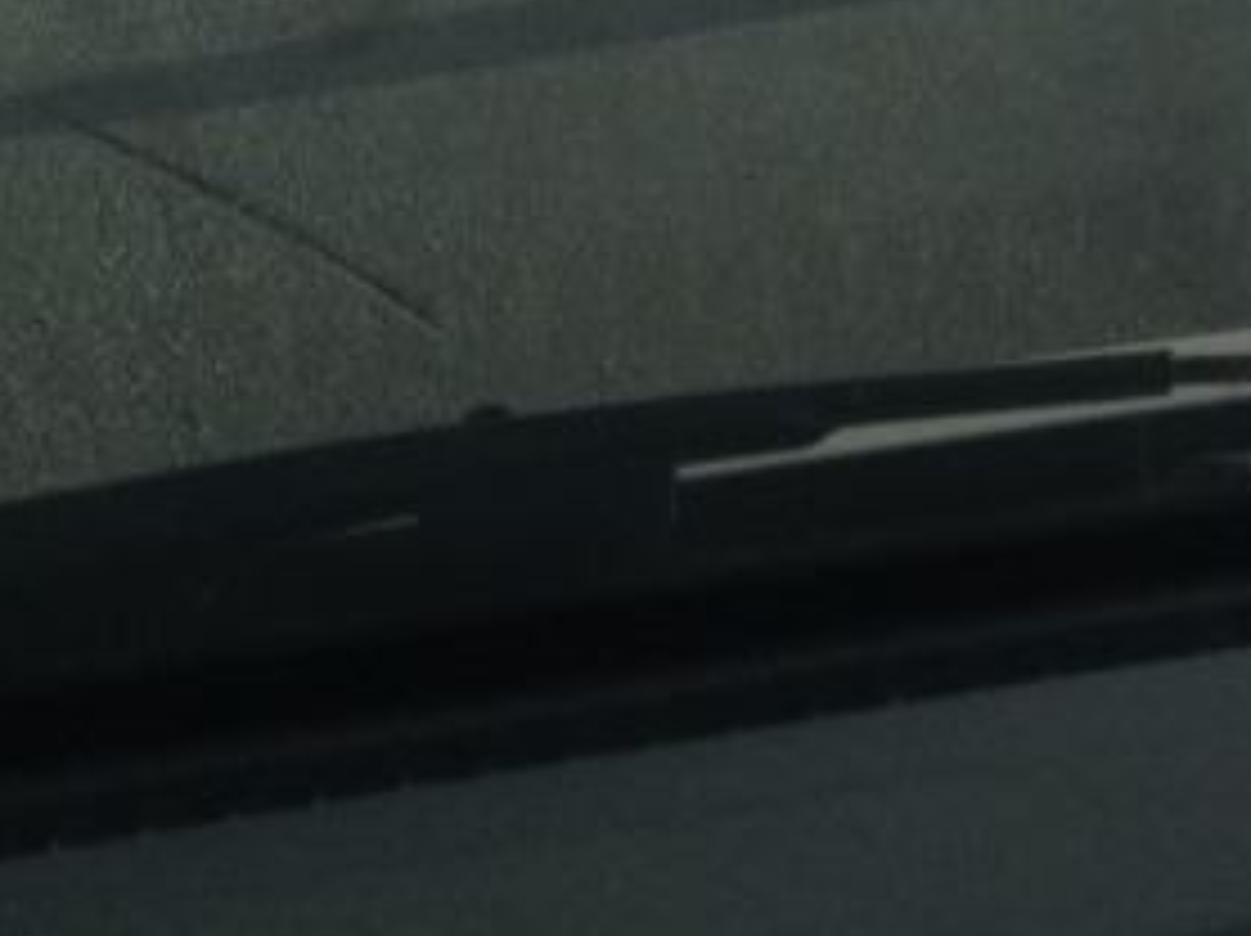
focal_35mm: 129
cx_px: 1786
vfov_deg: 10.8
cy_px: -684
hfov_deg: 14.4
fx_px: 4658
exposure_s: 1/1126
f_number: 2.4
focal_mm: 4.28
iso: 50
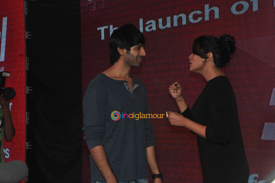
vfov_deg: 18.1
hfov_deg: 27.0
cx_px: 138
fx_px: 572
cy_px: 92
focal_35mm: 75
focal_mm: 50
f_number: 10
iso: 1000
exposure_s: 1/250
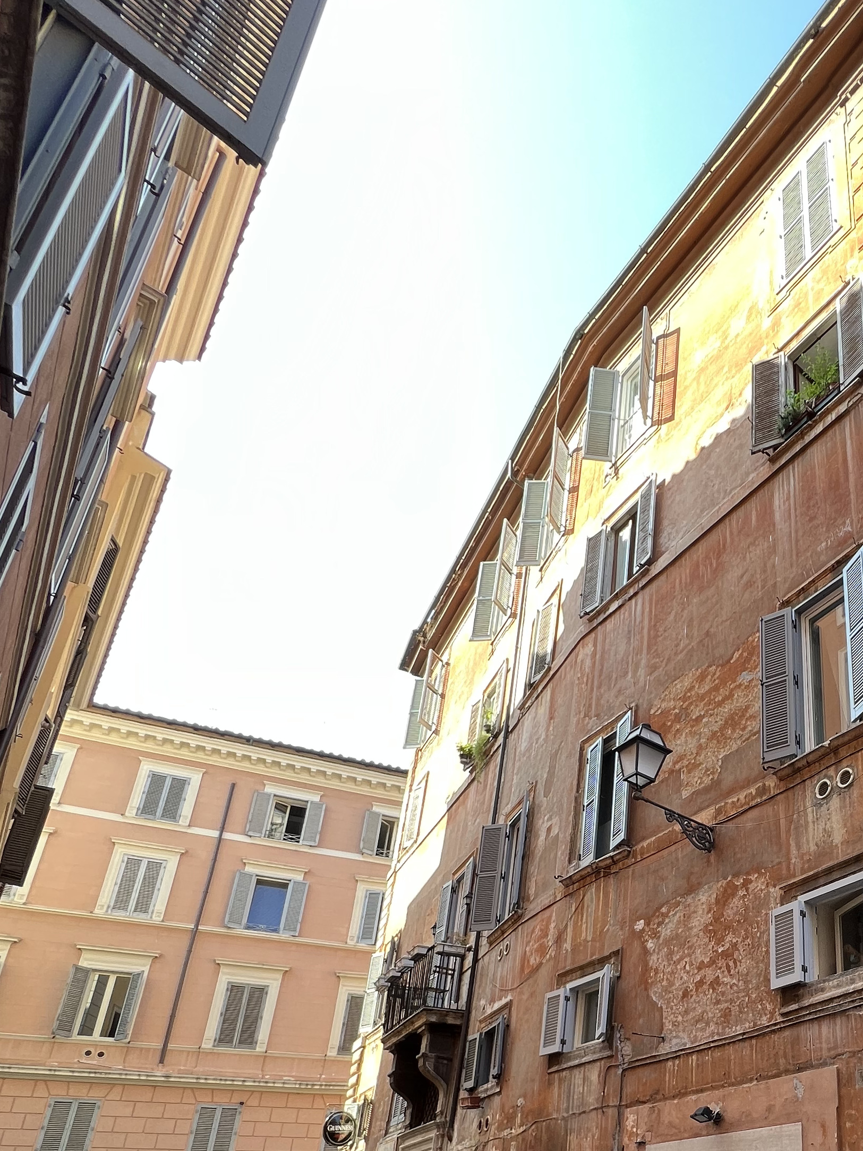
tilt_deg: +22.3
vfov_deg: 65.9
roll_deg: +0.9
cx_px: 789
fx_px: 798
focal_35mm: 24
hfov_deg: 50.0
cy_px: 899
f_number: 1.8
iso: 40
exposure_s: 1/122
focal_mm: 1.57
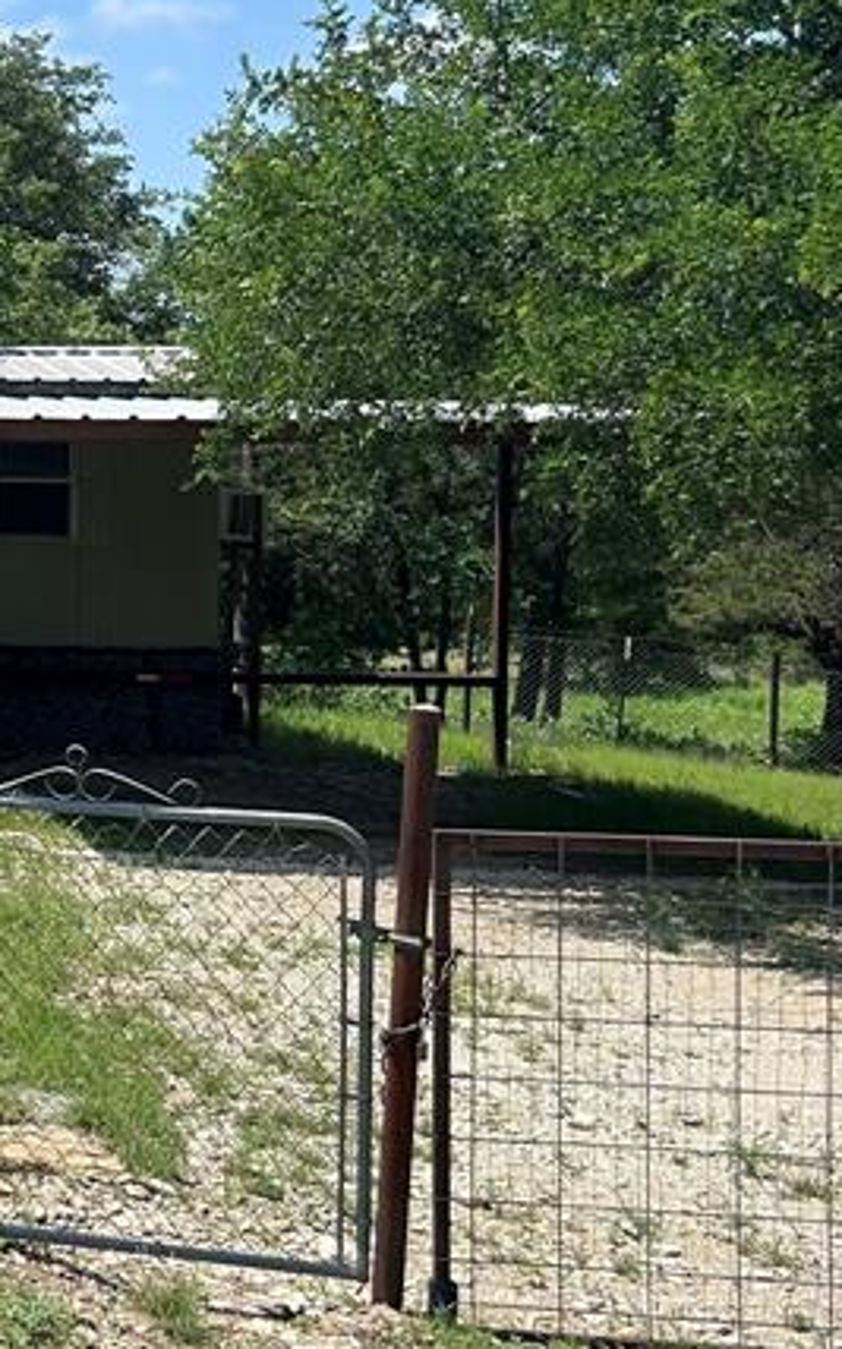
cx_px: -464
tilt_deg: -0.6
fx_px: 2426
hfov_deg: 17.5
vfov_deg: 30.9
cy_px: 470
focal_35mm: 66
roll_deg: -0.5
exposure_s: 1/3460
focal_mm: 5.7
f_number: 1.5
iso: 50
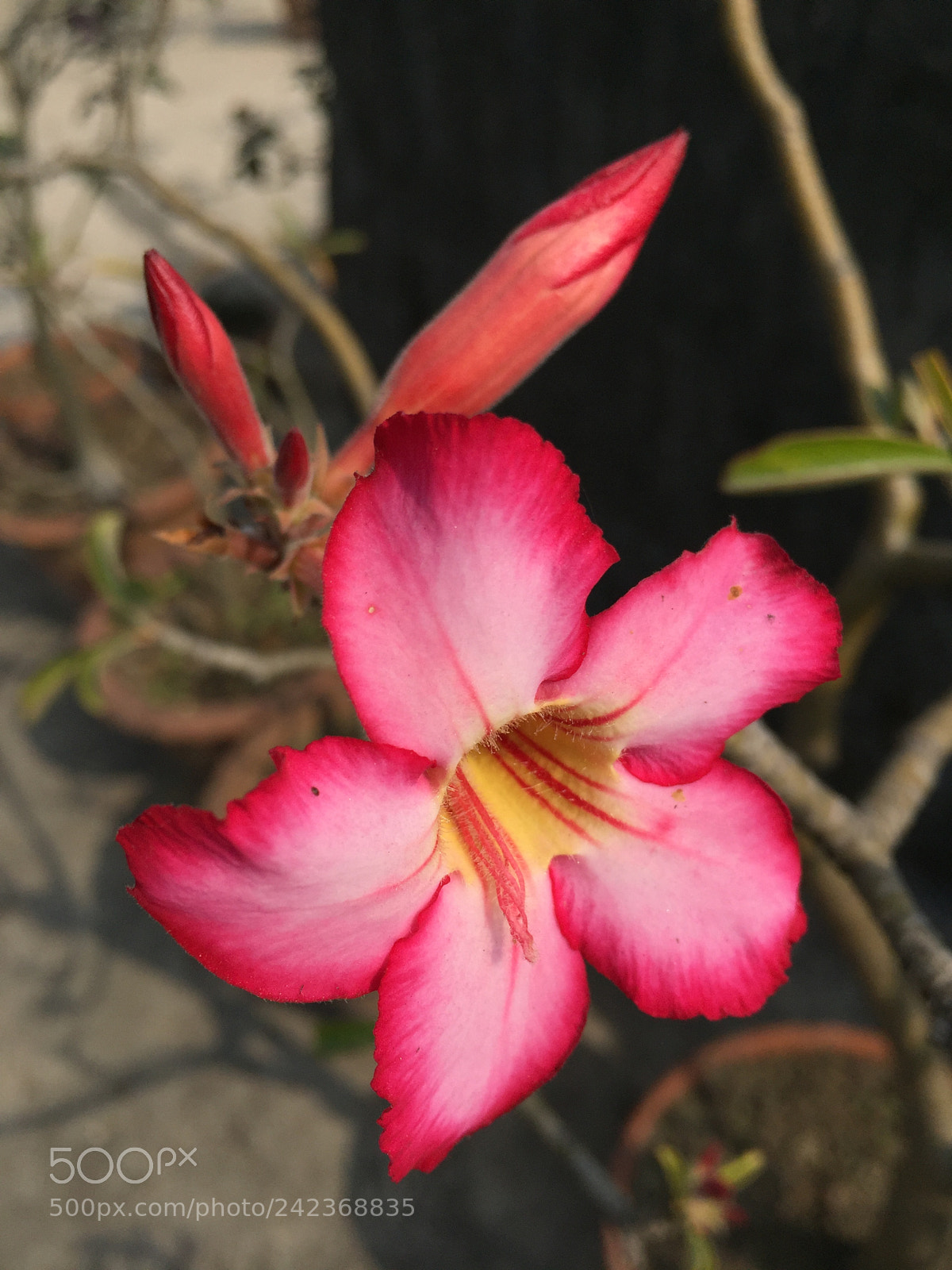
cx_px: 476
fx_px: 1063
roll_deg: +5.9
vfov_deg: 61.7
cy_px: 635
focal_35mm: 29
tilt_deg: -40.9
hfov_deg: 48.2
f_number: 2.2
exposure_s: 1/3968
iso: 32
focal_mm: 4.15
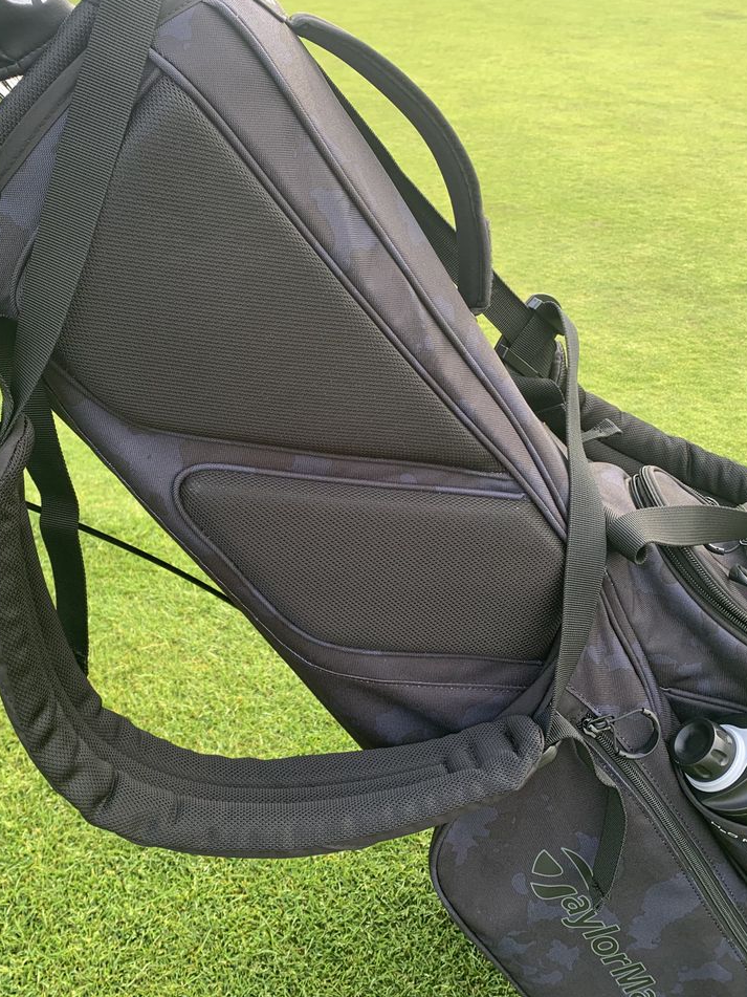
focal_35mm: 35
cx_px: 309
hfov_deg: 40.6
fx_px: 1007
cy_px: 495
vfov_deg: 52.6
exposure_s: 1/125
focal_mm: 4.25
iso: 25
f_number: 1.8
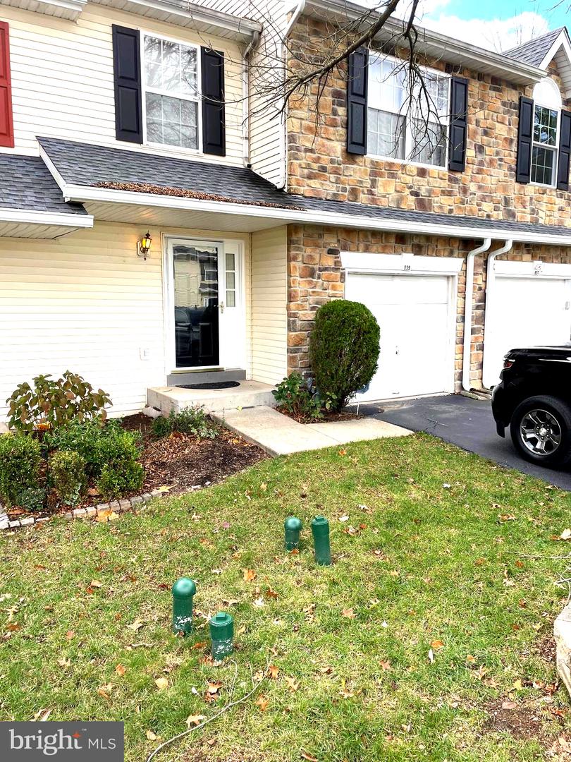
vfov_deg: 67.3
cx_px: 286
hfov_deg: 53.1
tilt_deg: -6.6
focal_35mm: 26
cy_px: 381
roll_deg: +1.0
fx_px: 572
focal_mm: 4.2
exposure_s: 1/485
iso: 32
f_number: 1.6
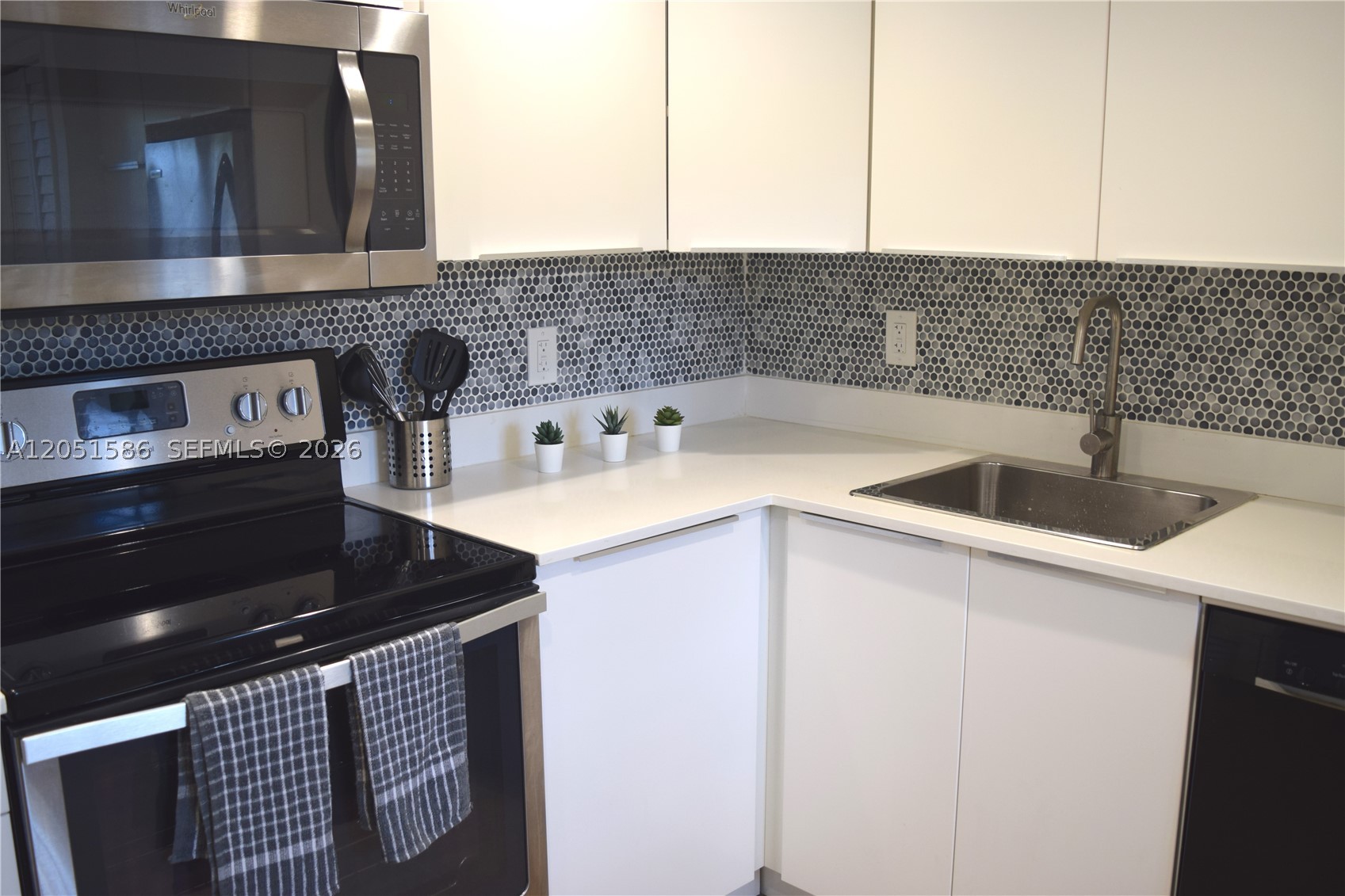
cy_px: 448
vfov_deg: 40.0
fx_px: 1233
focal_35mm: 33
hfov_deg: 57.2
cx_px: 672
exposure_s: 1/80
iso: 400
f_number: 4.5
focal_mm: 22
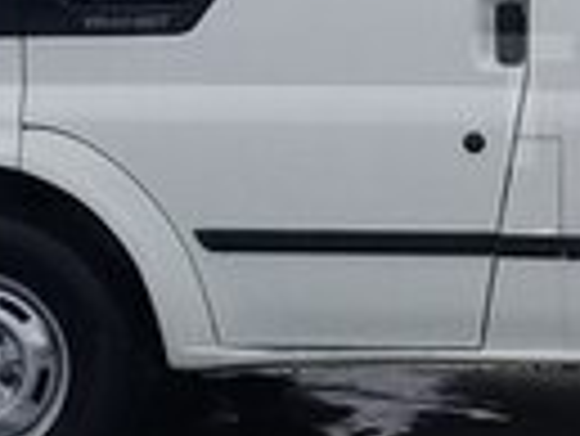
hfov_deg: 11.7
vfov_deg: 9.3
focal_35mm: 159
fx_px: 2667
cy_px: 101
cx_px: 931
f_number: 2.2
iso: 50
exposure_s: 1/229
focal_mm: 3.3
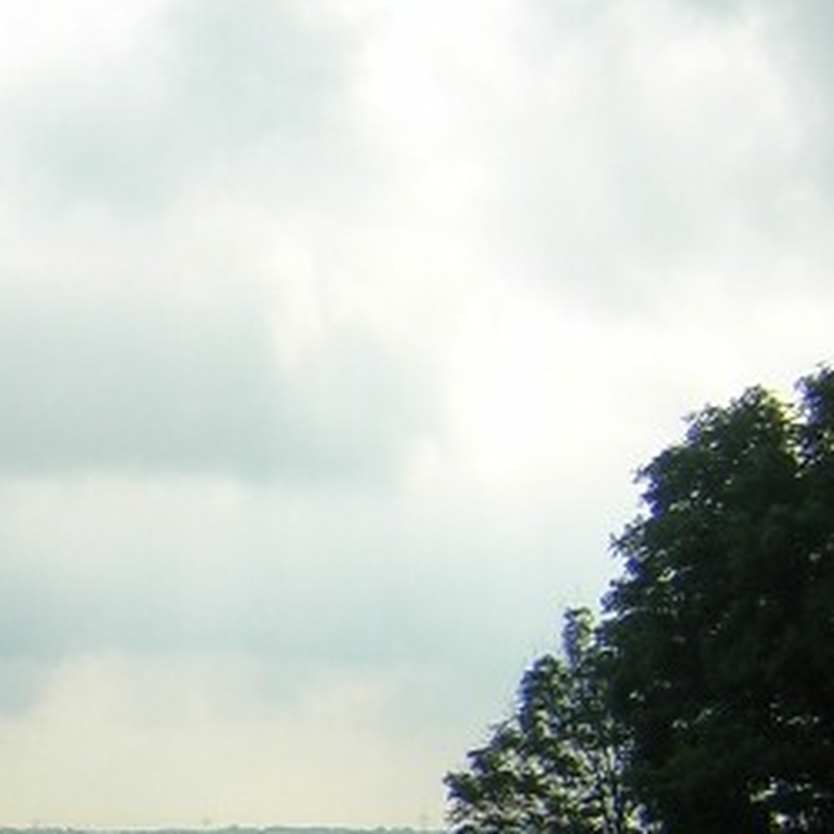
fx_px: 2780
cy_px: 731
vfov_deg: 16.9
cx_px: -494
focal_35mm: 102
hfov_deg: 15.5
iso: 100
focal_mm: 4.7
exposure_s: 1/294
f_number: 5.2
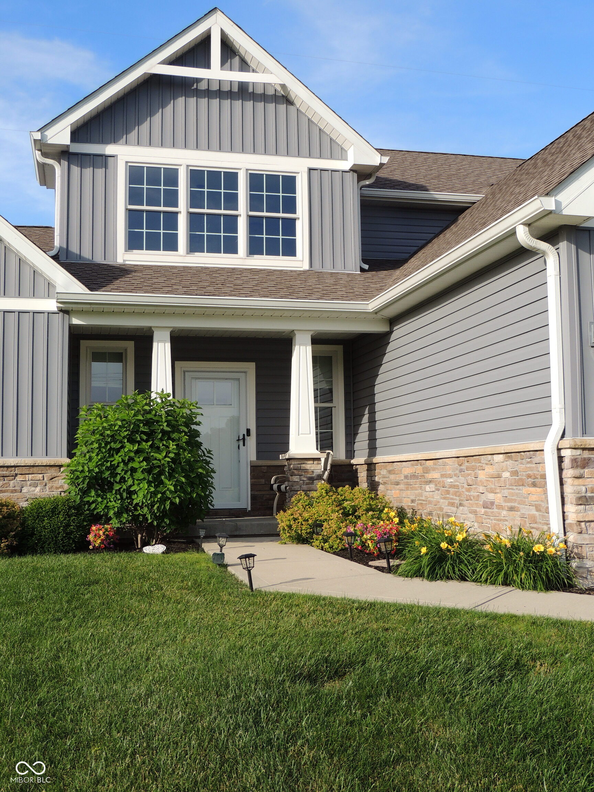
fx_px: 915
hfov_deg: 36.0
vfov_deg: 46.8
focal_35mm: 40
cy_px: 396
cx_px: 297
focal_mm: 7.1
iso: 100
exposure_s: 1/640
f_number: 3.3
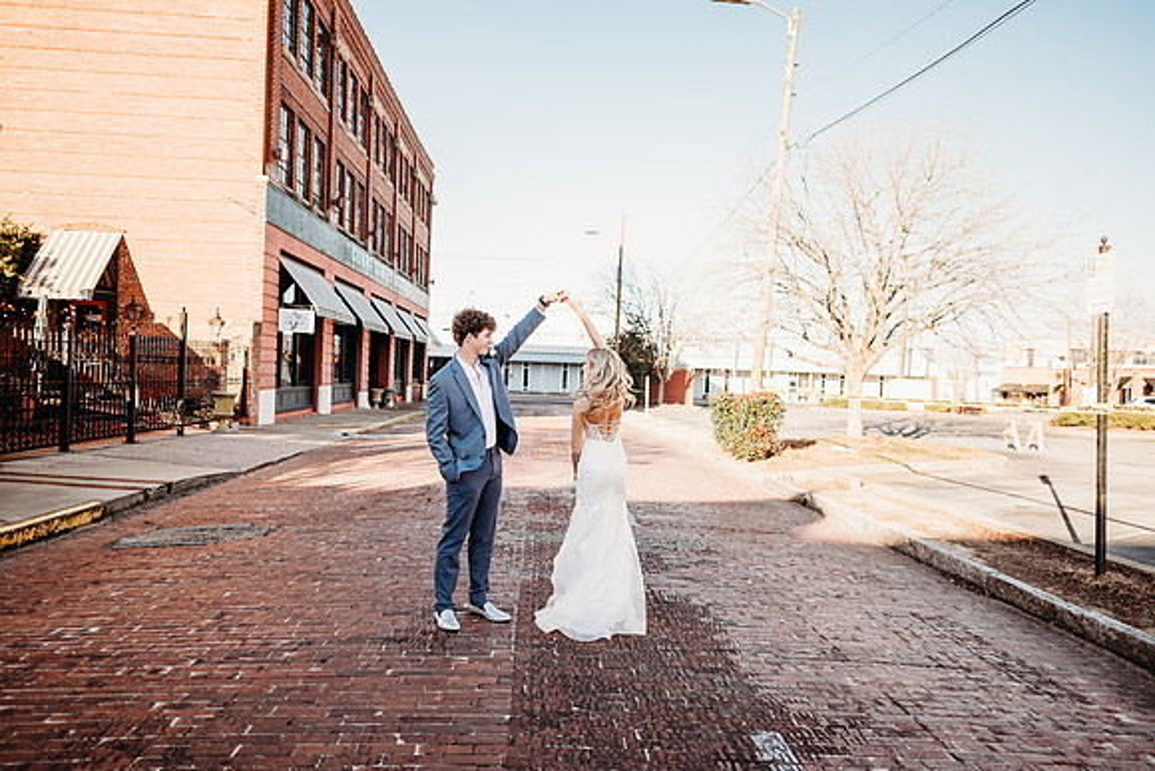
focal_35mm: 24
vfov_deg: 53.2
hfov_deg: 73.7
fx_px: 770
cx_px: 578
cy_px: 386
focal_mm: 24
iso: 100
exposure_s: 1/800
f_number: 2
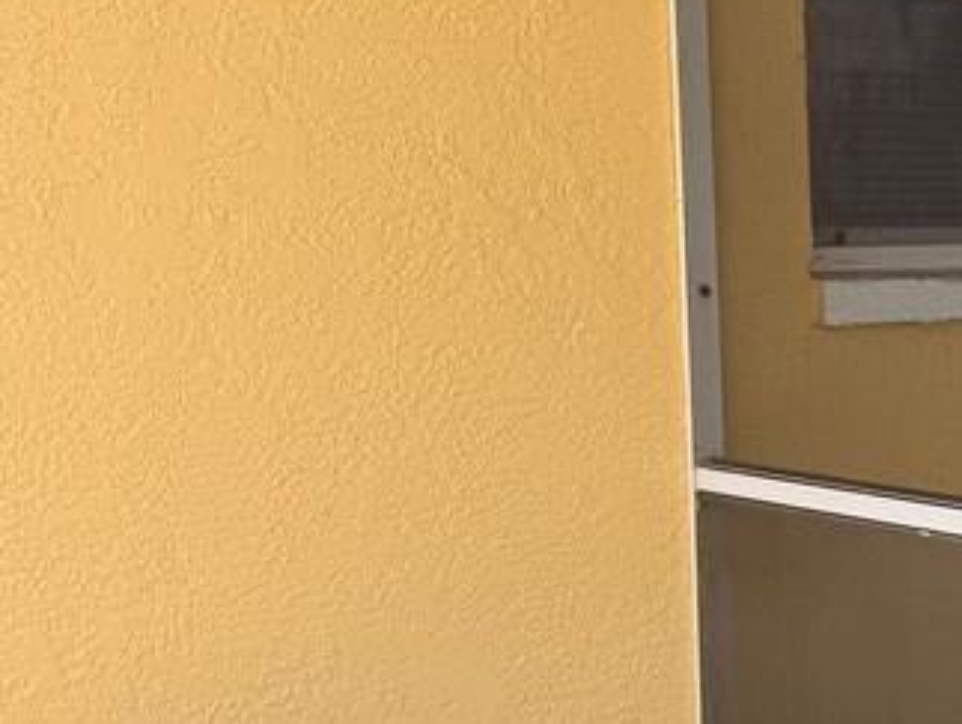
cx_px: 1263
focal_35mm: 76
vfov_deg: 19.4
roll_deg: +0.3
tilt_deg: -8.6
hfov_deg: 22.8
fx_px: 2114
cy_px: 441
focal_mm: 6.76
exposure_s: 1/773
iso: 80
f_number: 1.78
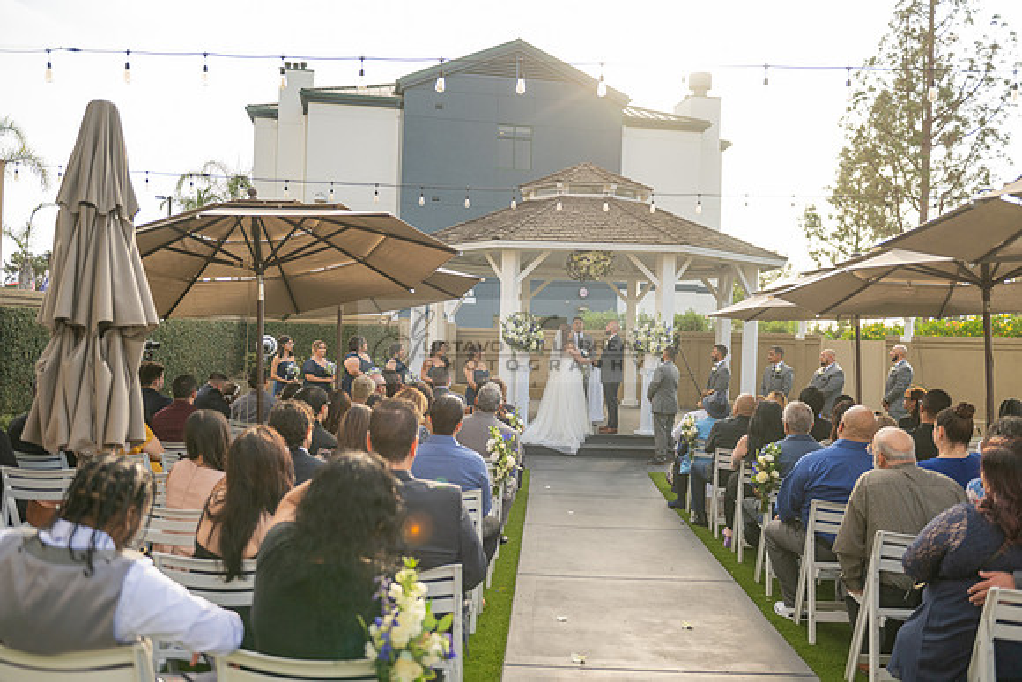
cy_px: 341
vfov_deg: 41.1
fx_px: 909
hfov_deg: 58.7
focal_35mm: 32
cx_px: 511
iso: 400
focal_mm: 32
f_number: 2.8
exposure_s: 1/2000
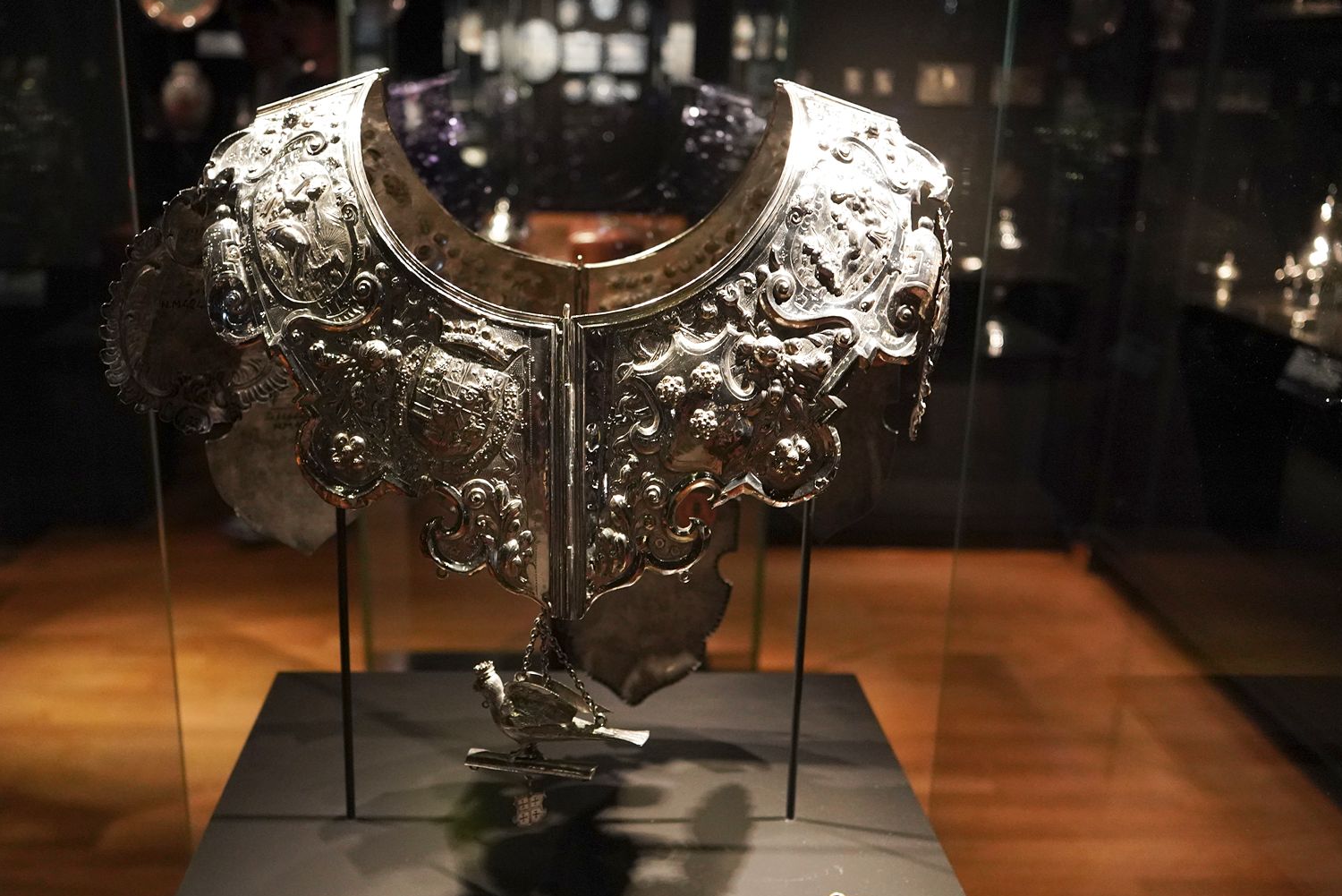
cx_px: 550
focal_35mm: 32
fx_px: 1193
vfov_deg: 41.0
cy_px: 511
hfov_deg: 58.3
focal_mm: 24
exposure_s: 1/80
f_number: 2.8
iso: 3200
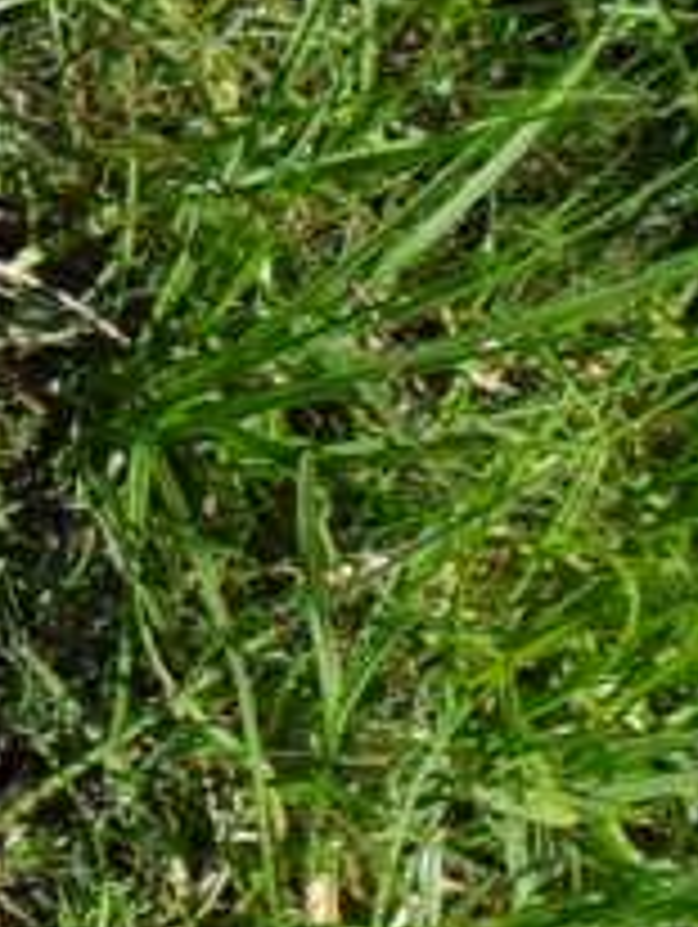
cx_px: -1923
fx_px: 4212
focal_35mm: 157
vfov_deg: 12.4
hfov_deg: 7.4
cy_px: 994
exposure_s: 1/1000
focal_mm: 4.9
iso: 100
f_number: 3.5
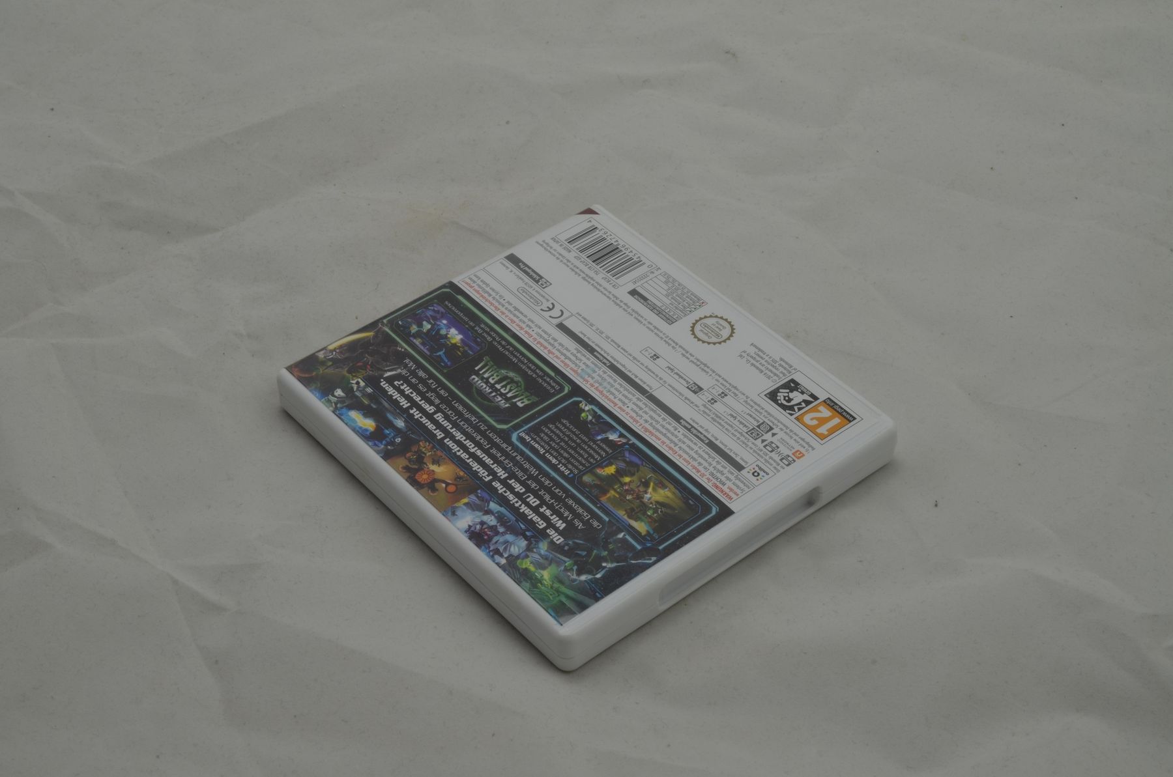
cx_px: 586
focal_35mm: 60
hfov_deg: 33.5
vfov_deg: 22.5
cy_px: 388
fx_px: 1951
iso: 100
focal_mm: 40
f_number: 20
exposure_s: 1/3
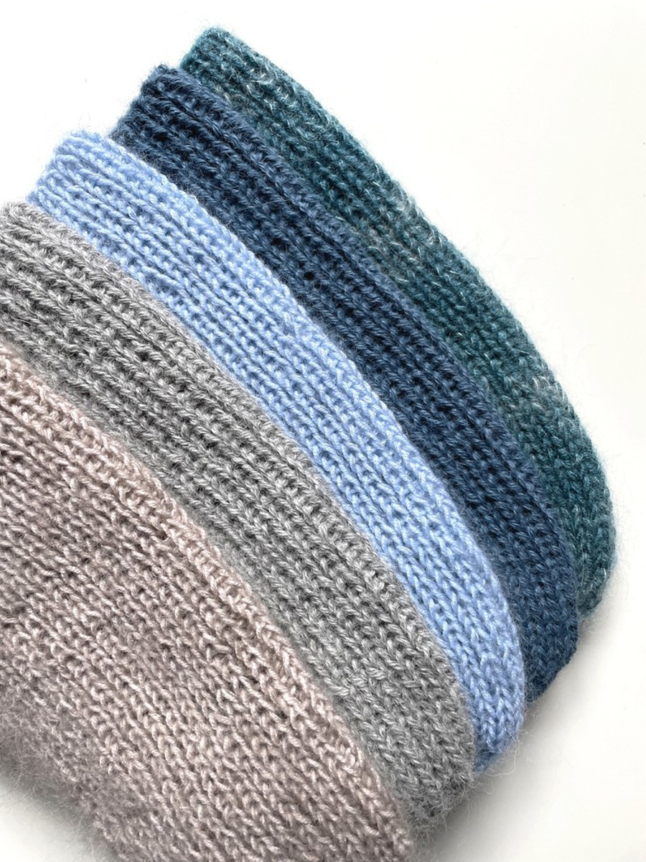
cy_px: 431
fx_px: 647
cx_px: 323
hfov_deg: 53.1
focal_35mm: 26
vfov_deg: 67.3
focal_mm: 4.2
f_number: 1.6
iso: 64
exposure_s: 1/121
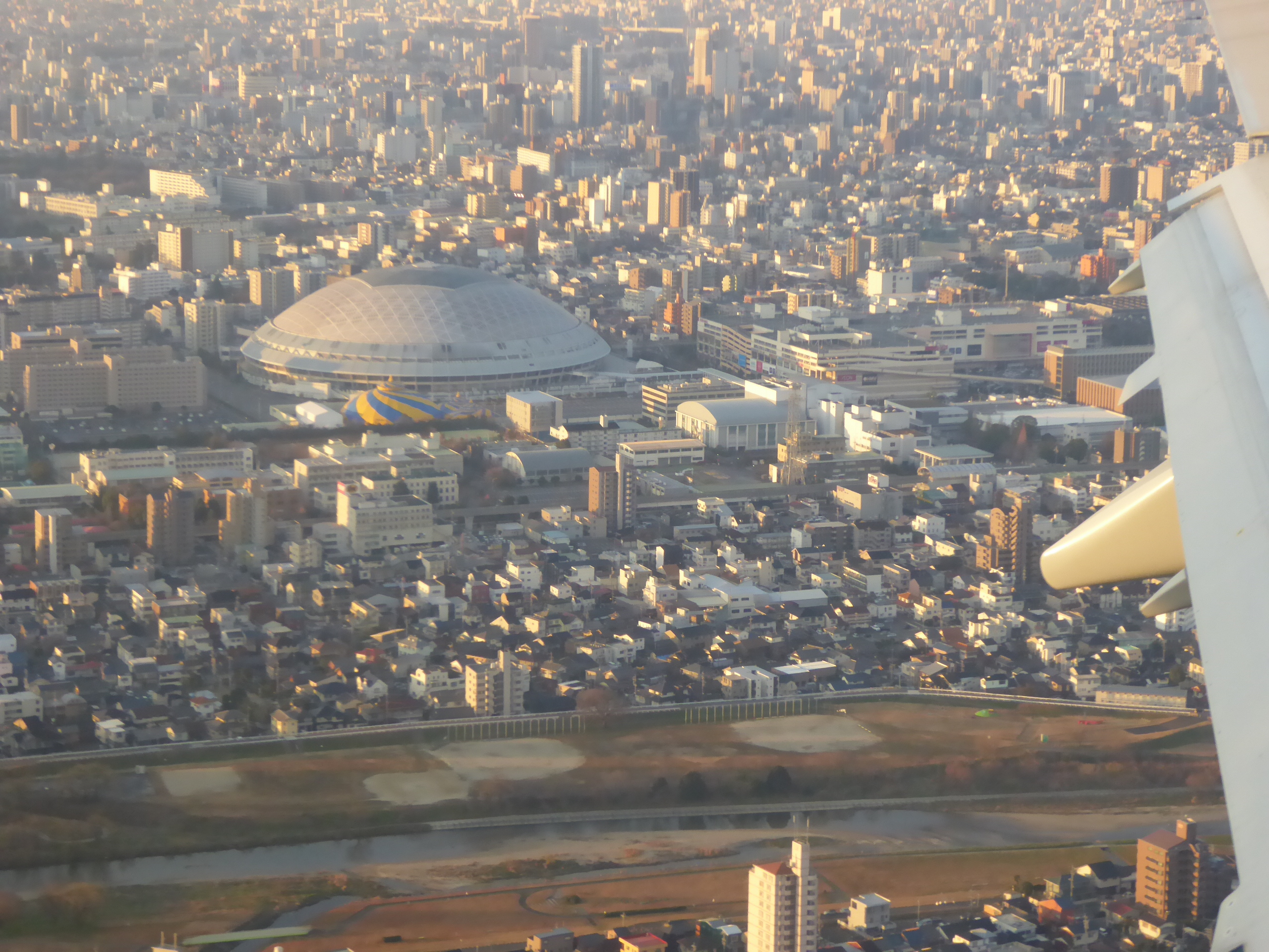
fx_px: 3336
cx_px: 634
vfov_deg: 16.2
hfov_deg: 21.5
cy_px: 476
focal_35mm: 91
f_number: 4.8
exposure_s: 1/125
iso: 400
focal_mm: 15
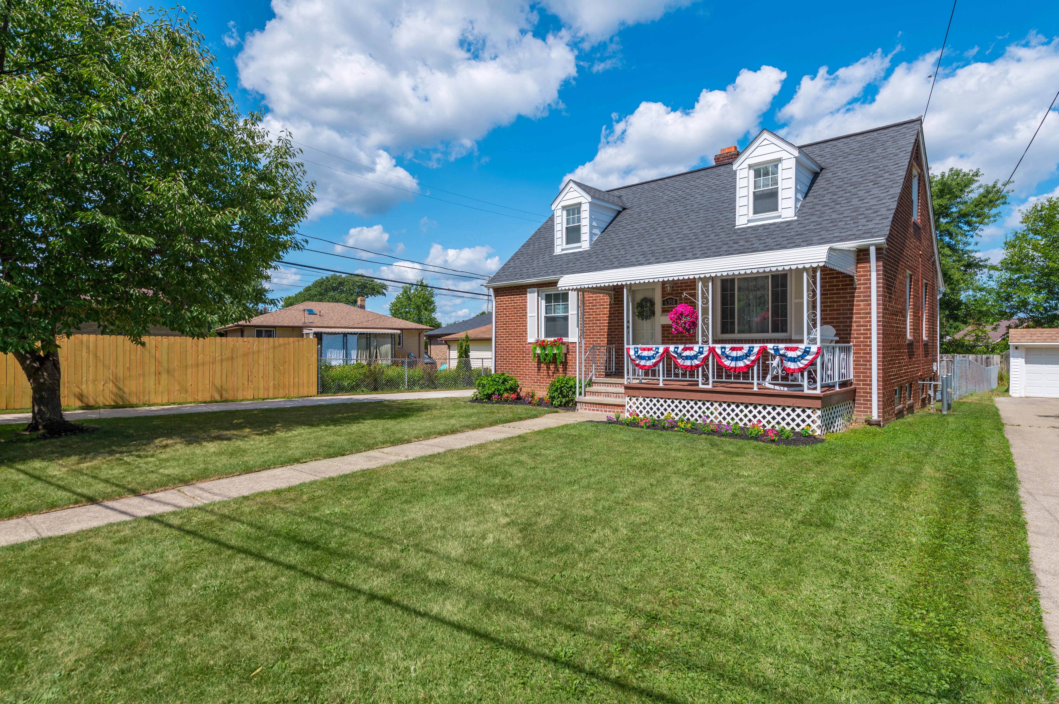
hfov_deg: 86.9
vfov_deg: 64.5
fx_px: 559
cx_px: 530
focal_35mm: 19
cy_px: 352
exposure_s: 1/500
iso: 100
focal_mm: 19
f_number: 9
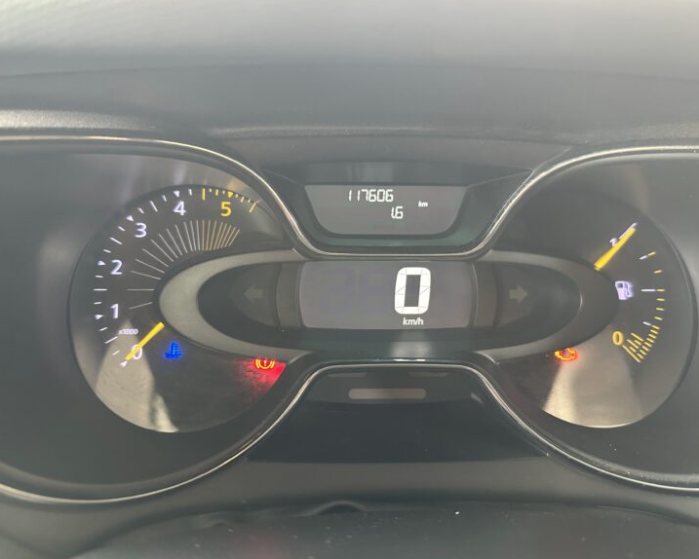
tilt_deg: -26.6
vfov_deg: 55.0
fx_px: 538
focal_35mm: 26
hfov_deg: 66.0
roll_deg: -0.4
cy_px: 280
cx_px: 366
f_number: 1.78
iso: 640
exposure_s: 1/50
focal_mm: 6.86
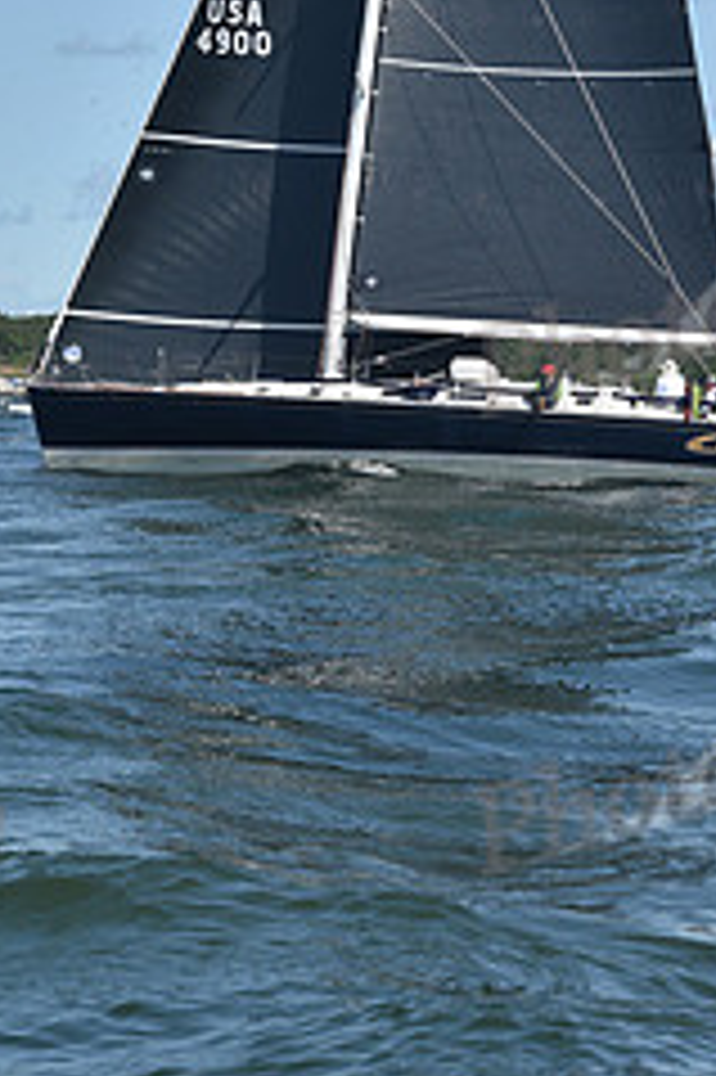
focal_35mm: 170
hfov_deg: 8.1
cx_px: 241
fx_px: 5079
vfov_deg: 12.0
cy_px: 131
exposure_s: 1/1000
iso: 250
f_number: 9
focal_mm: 70
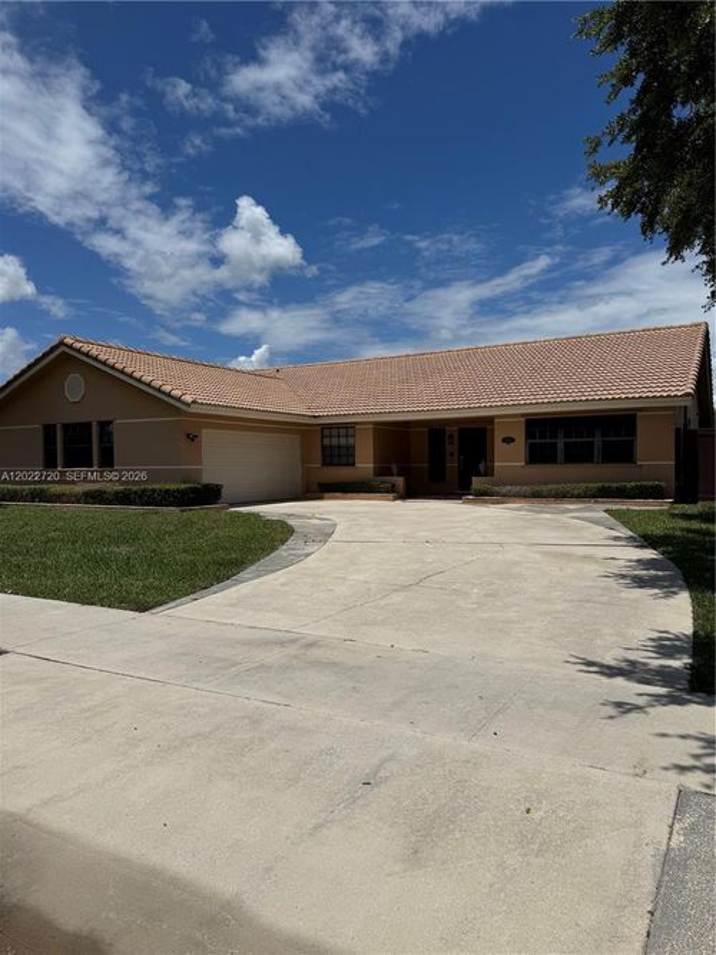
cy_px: 478
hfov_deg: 56.8
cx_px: 358
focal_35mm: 24
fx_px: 662
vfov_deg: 71.6
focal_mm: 6.76
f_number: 1.78
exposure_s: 1/12346
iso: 80
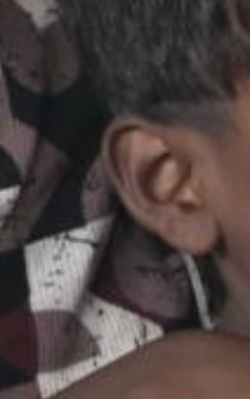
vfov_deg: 3.6
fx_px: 6274
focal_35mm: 577
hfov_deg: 2.1
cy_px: 39
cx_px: 1908
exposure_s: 1/125
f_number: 2
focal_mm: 50
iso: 200
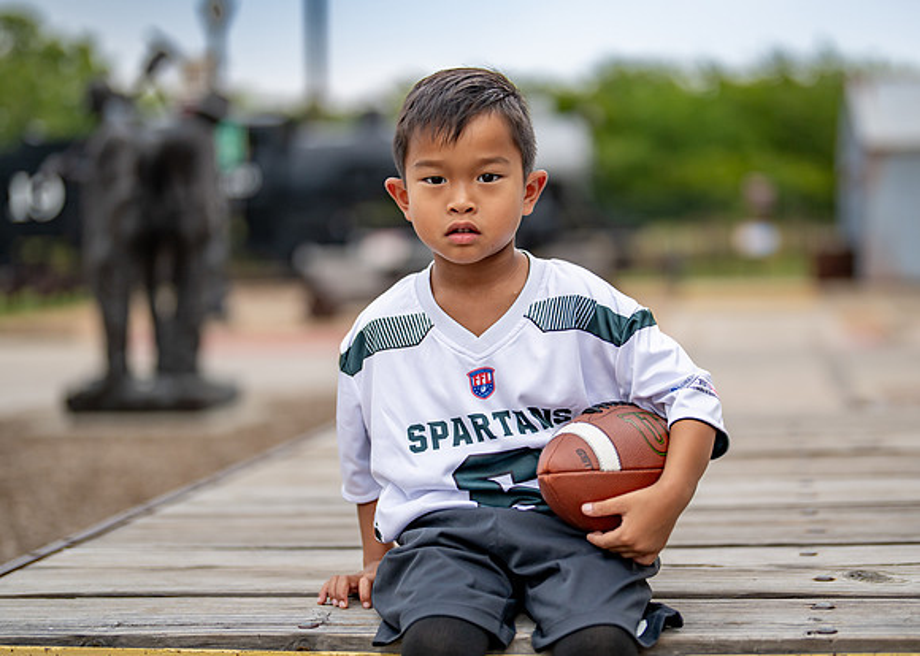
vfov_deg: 23.0
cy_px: 338
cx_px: 522
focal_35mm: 62
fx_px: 1614
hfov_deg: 31.8
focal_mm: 50
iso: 200
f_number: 1.2
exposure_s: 1/2000
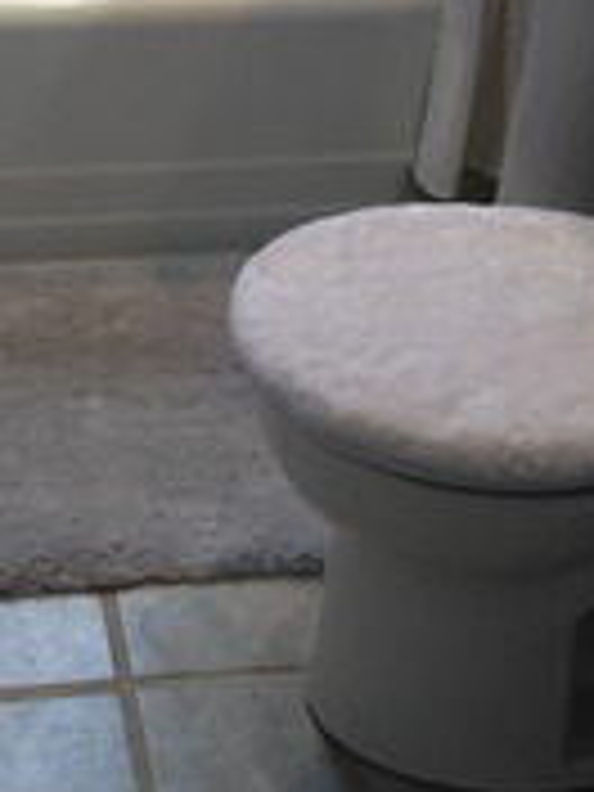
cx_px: 90
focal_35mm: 90
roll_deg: -1.8
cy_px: -94
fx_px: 2059
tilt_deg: -22.6
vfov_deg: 20.7
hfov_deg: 16.3
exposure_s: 1/24
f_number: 2.4
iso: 50
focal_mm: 4.12
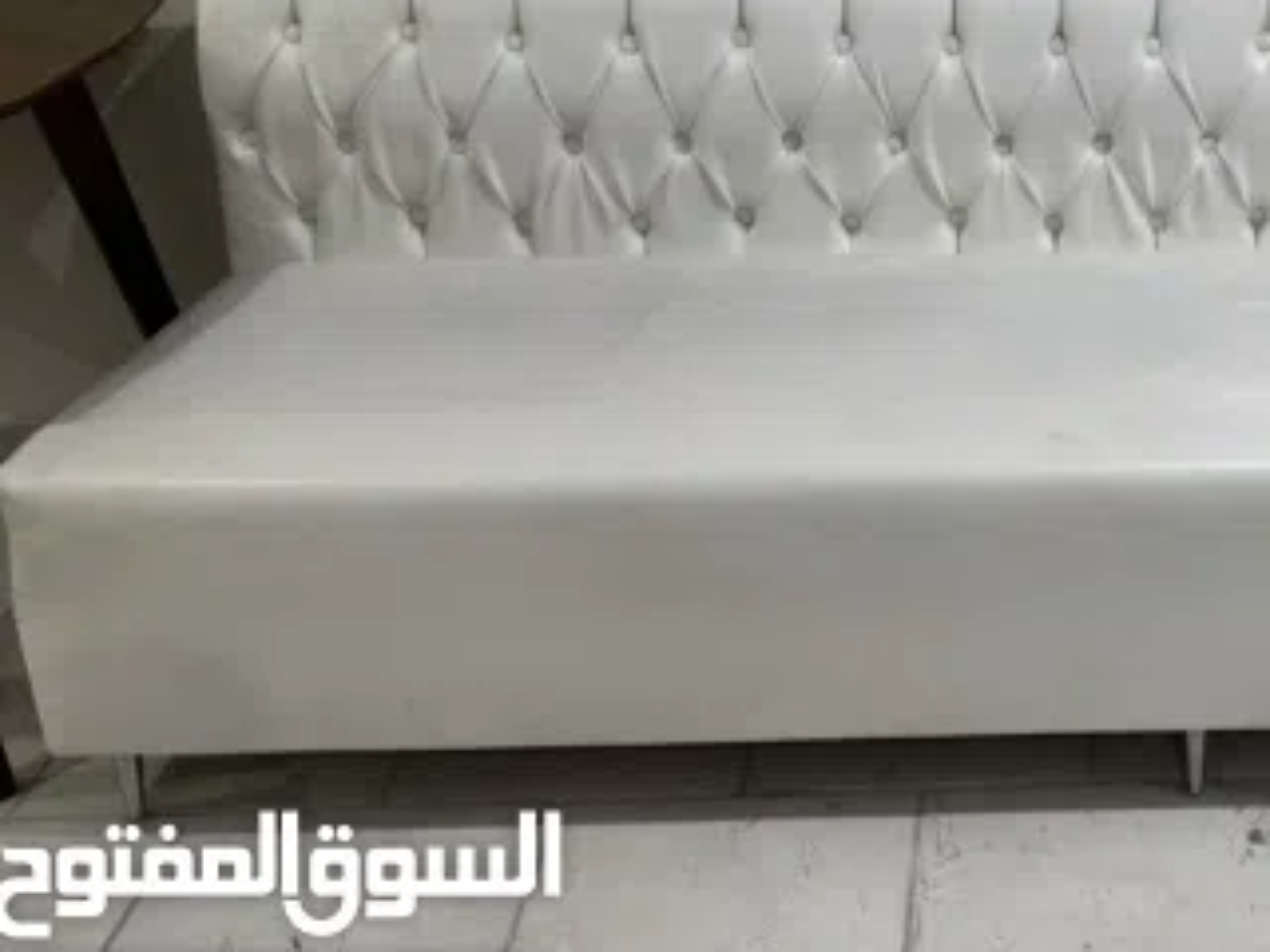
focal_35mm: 48
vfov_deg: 29.8
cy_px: 238
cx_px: 1159
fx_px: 1761
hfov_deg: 37.0
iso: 160
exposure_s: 1/50
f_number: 1.78
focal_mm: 6.76
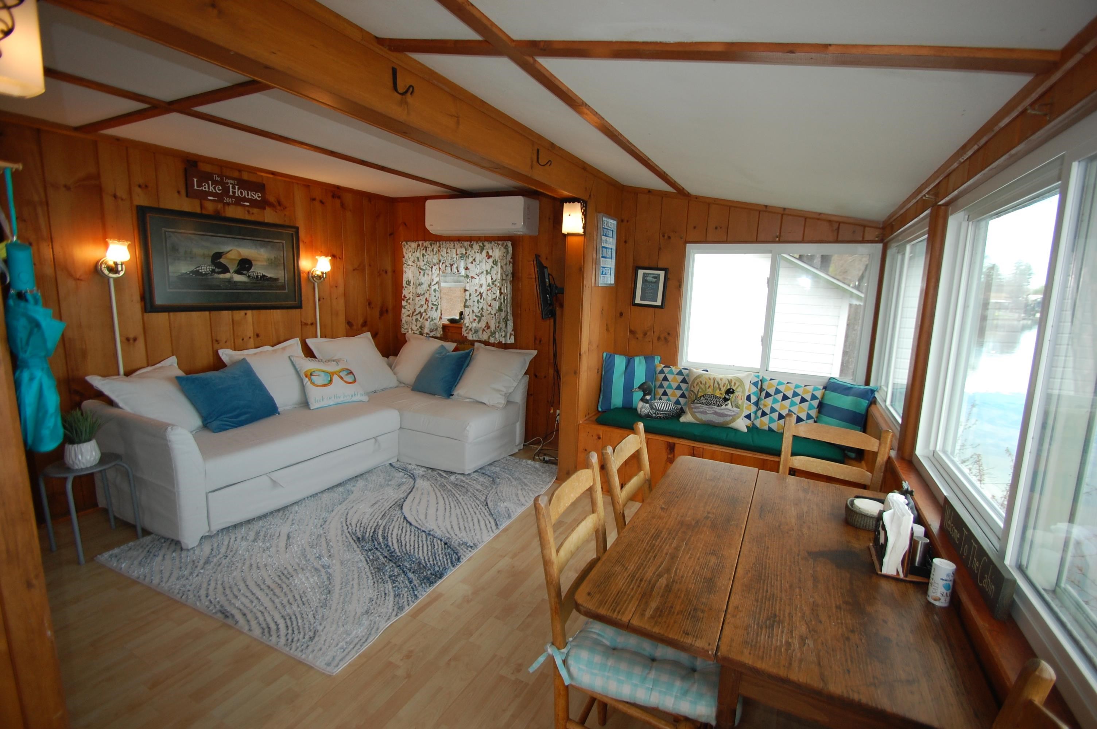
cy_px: 364
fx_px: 457
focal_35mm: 15
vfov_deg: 77.2
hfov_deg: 100.4
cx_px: 548
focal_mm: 10
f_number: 3.5
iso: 400
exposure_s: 1/200
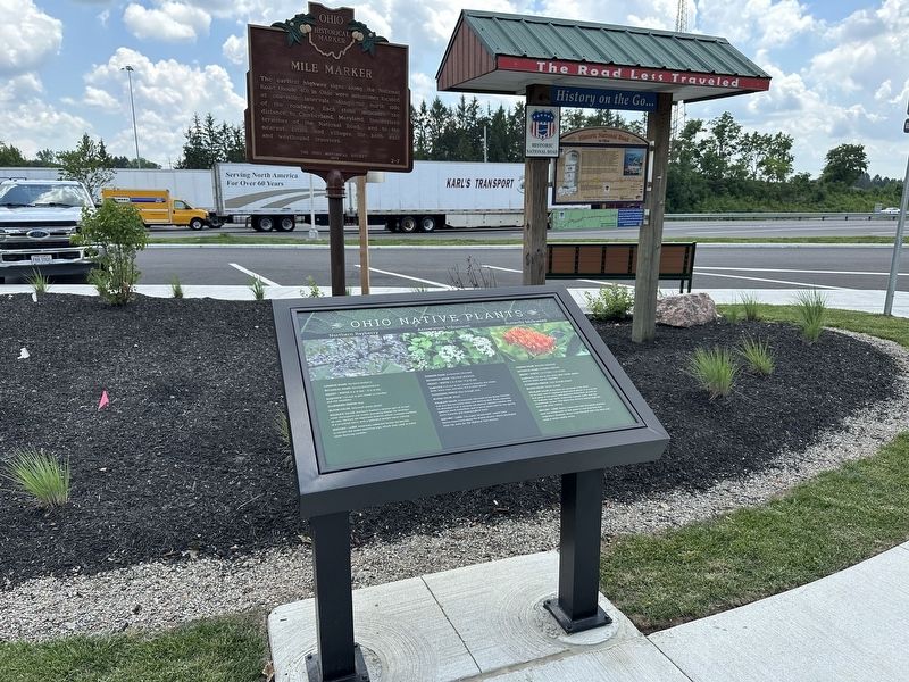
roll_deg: -0.4
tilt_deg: -12.3
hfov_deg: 71.6
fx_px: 630
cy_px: 341
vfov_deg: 56.8
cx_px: 454
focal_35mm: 24
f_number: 1.78
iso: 80
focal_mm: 6.86
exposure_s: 1/1812
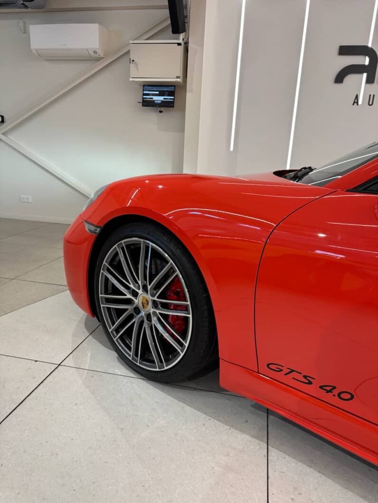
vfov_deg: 71.6
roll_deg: -3.7
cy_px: 252
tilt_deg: -16.5
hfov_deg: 56.8
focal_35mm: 24
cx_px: 189
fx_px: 349
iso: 200
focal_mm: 6.76
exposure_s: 1/100
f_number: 1.78
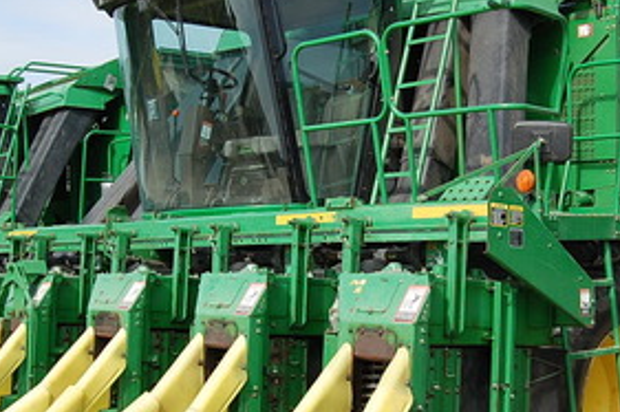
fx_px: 998
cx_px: 377
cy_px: 247
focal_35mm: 58
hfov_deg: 34.4
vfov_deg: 23.3
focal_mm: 20
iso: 200
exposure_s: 1/250
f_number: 8
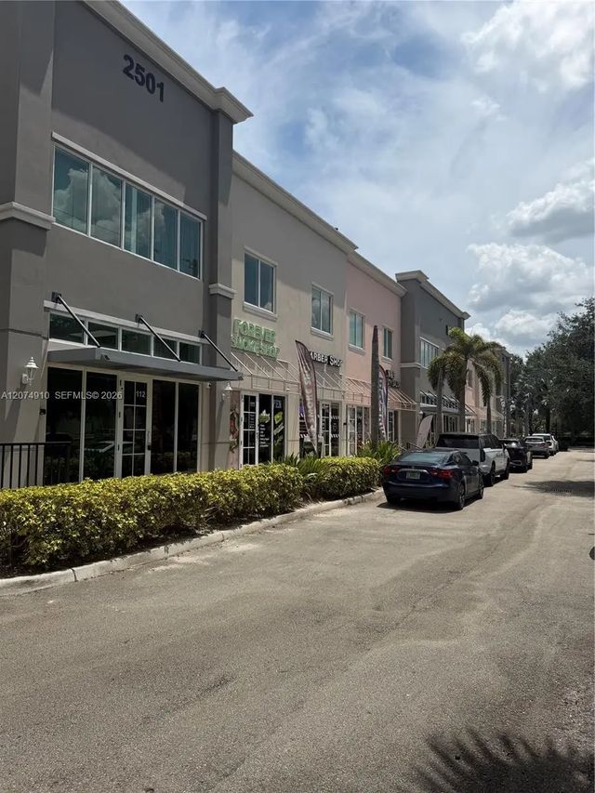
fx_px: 550
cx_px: 298
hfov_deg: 56.8
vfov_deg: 71.6
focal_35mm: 24
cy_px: 396
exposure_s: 1/10309
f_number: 1.78
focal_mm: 6.76
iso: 80
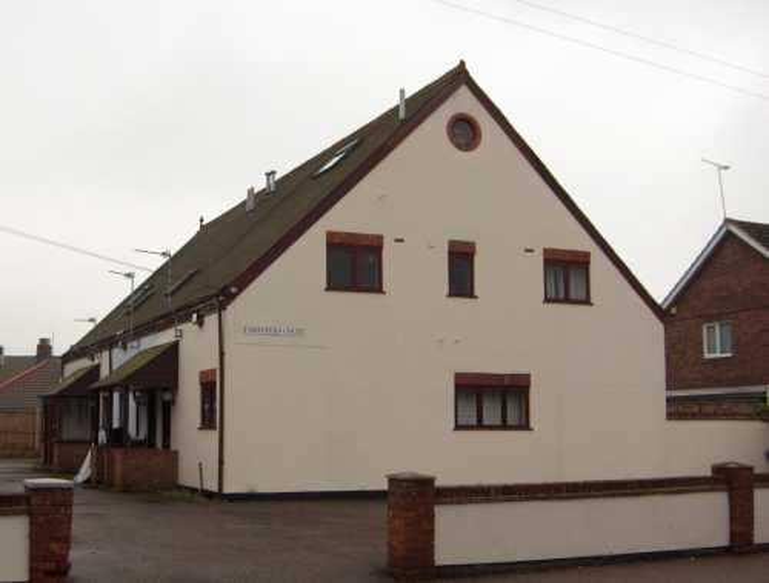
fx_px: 870
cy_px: 292
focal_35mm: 39
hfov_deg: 47.7
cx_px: 384
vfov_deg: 37.1
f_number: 2.8
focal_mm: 8
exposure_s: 1/192
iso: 100
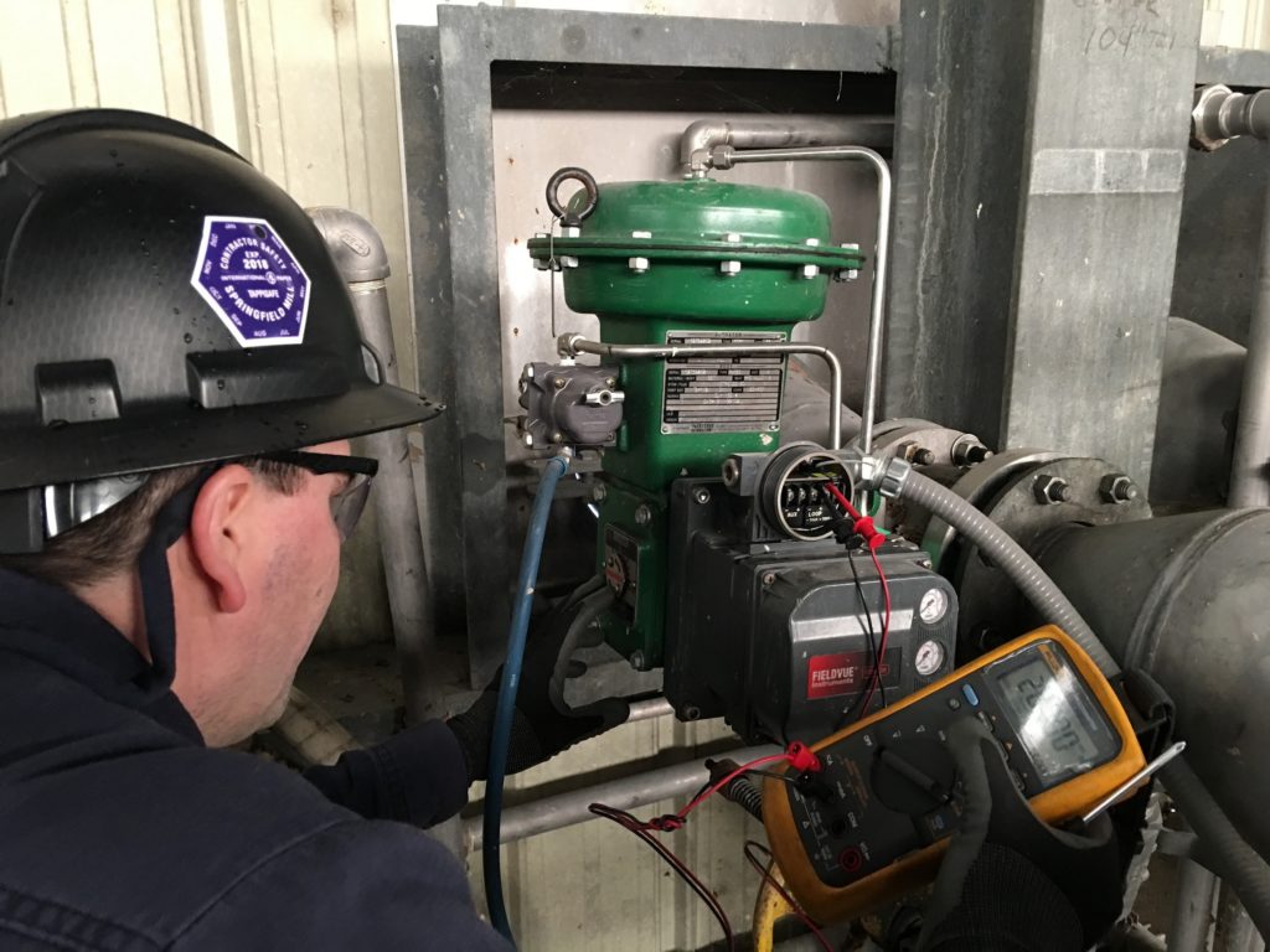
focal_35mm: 29
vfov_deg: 48.2
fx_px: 1064
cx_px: 635
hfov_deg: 61.7
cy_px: 476
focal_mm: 4.15
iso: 100
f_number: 2.2
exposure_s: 1/15
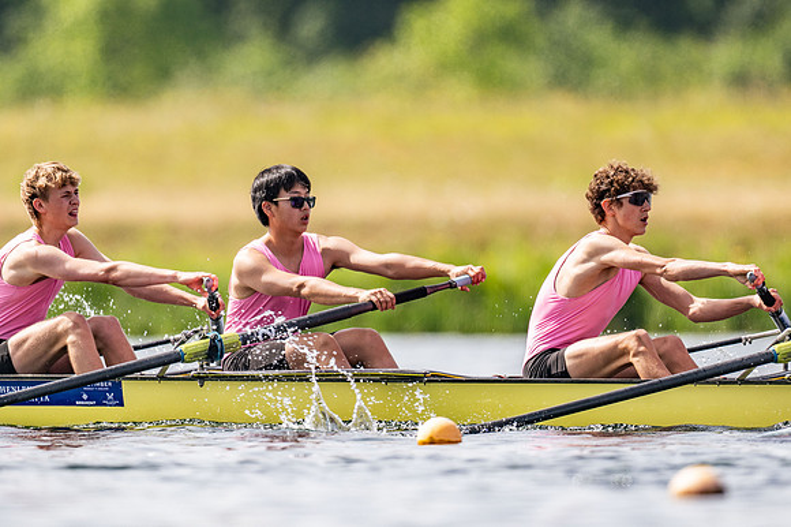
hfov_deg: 2.3
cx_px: 396
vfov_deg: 1.5
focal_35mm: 900
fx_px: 19763
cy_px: 264
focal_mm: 600
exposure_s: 1/2500
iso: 200
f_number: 4
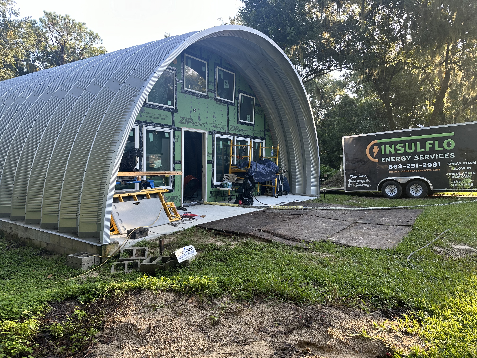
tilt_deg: -2.7
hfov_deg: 71.6
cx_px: 238
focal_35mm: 24
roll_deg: -0.4
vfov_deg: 56.8
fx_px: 331
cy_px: 179
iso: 64
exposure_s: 1/148
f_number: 1.78
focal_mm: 6.86
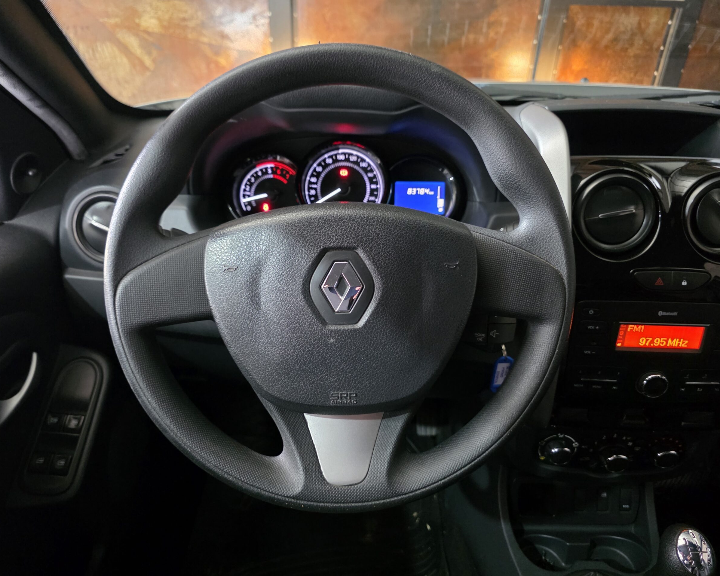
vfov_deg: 58.8
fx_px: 511
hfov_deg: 70.2
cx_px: 343
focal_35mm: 24
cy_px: 288
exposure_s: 1/50
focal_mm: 6.3
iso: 1600
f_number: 1.7
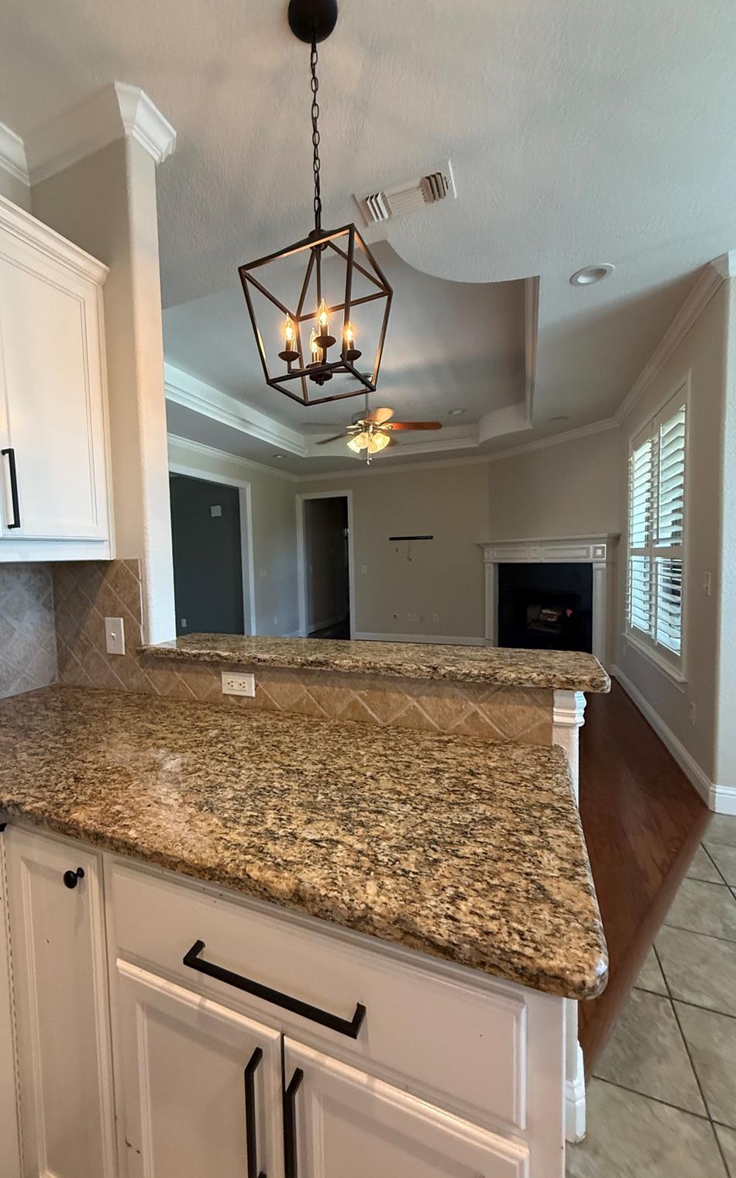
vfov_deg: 101.5
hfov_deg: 74.0
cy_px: 591
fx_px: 481
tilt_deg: -3.8
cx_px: 297
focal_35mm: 15
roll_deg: +2.0
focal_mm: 2.22
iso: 500
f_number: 2.2
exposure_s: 1/120
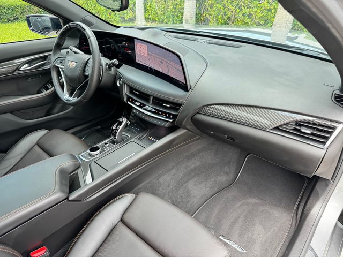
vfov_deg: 56.8
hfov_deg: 71.6
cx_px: 172
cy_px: 128
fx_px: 238
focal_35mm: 24
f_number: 1.78
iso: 100
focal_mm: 6.76
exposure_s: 1/121
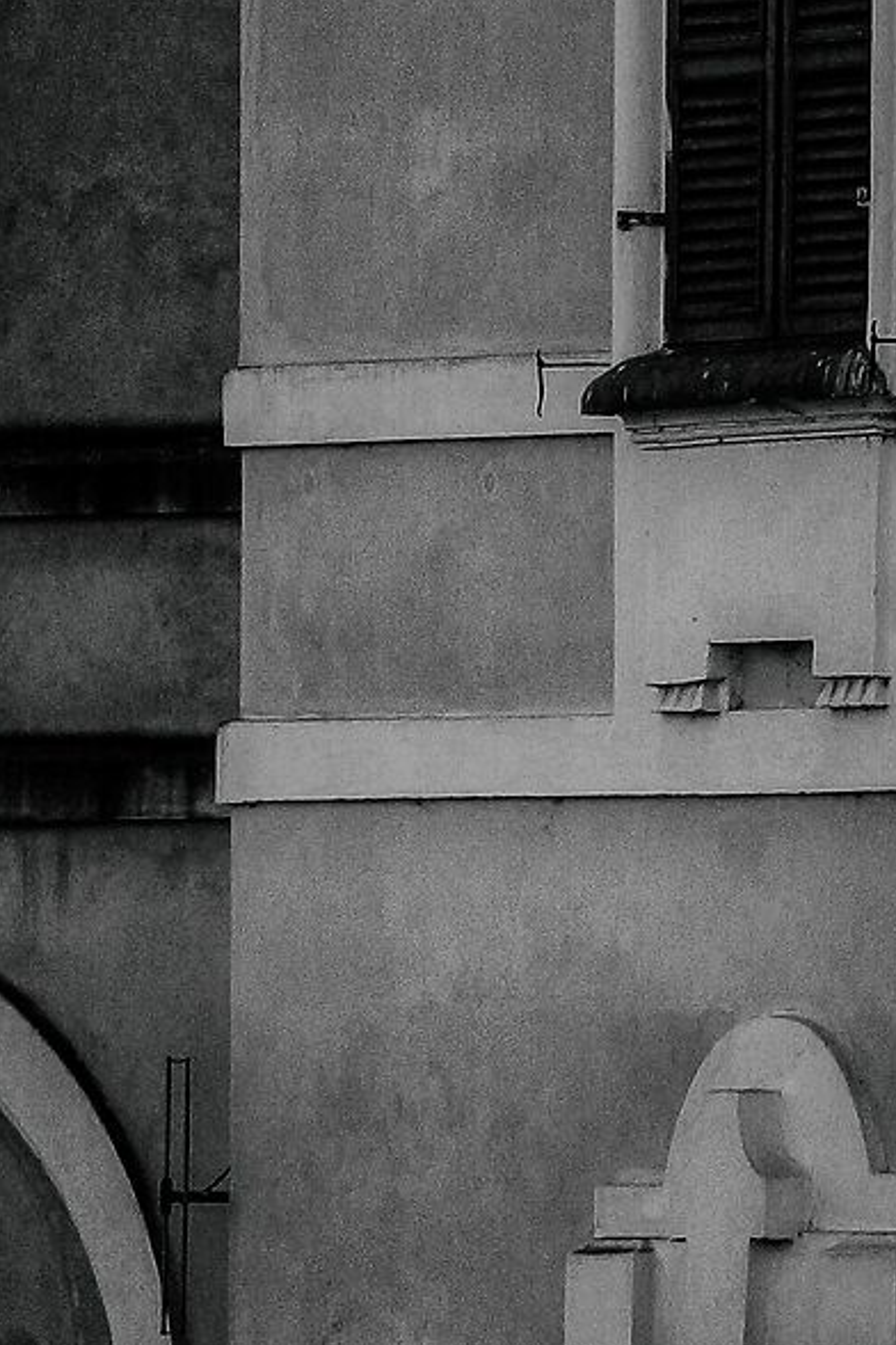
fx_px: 20569
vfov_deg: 3.7
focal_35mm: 551
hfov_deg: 2.5
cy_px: 794
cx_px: 1584
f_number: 13
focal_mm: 90
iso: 100
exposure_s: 1/160
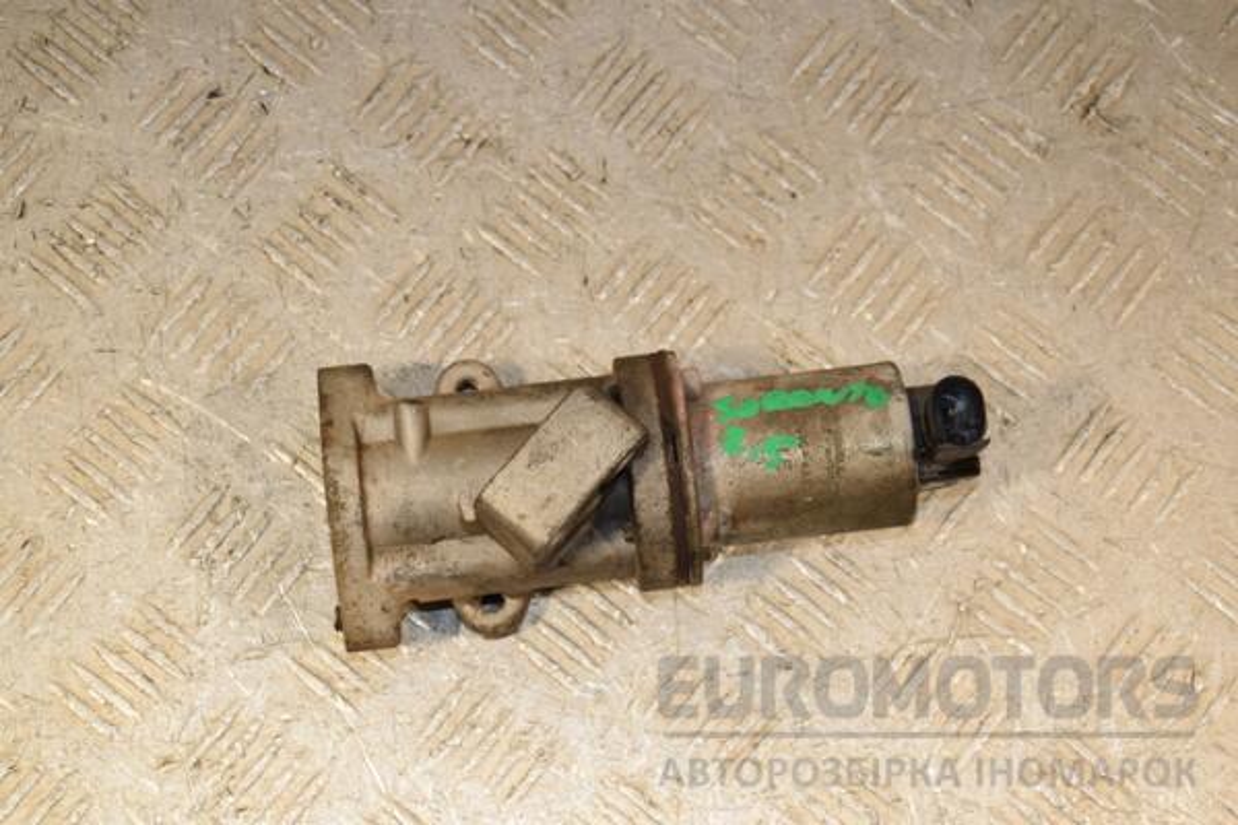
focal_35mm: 78
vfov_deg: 17.5
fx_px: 2682
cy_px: 412
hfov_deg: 26.0
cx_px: 619
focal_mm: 52
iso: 800
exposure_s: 1/200
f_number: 7.1
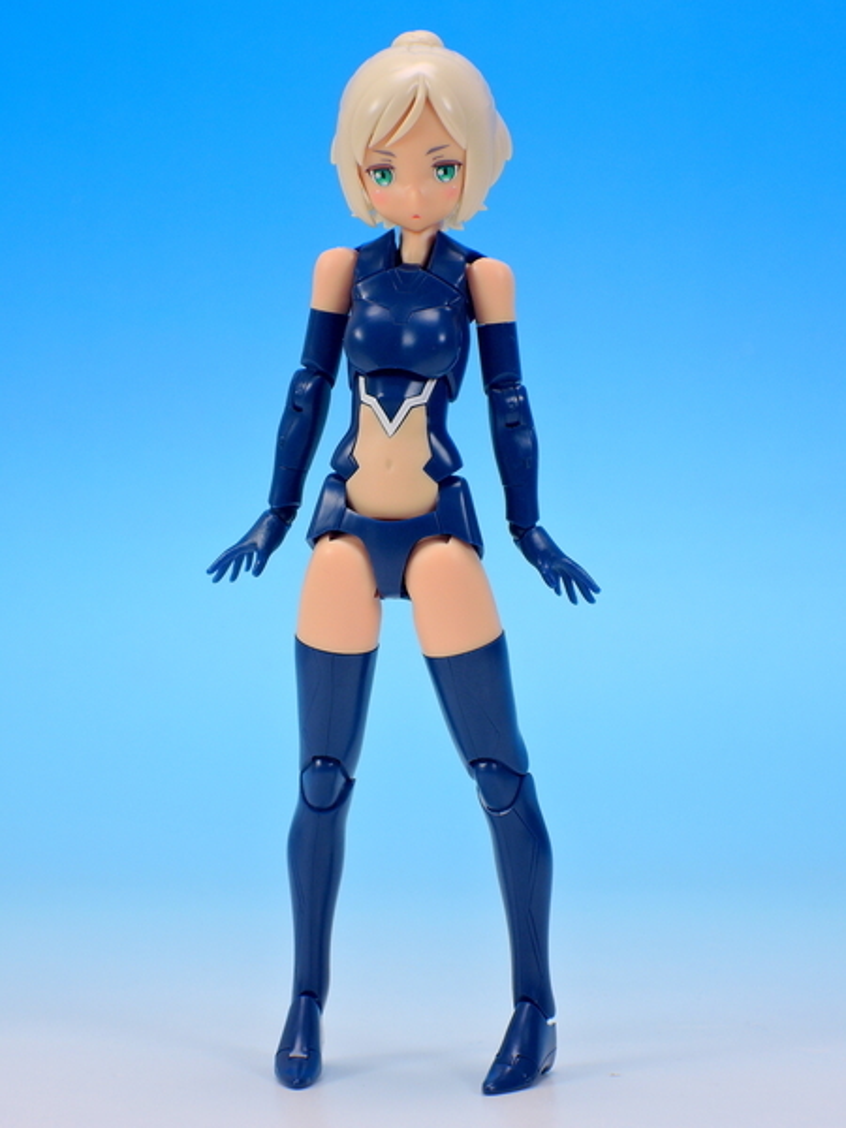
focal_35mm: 120
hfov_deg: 12.3
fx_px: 3910
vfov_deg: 16.4
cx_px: 423
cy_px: 564
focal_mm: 25.5
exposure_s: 1/2.5
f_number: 5.6
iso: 80
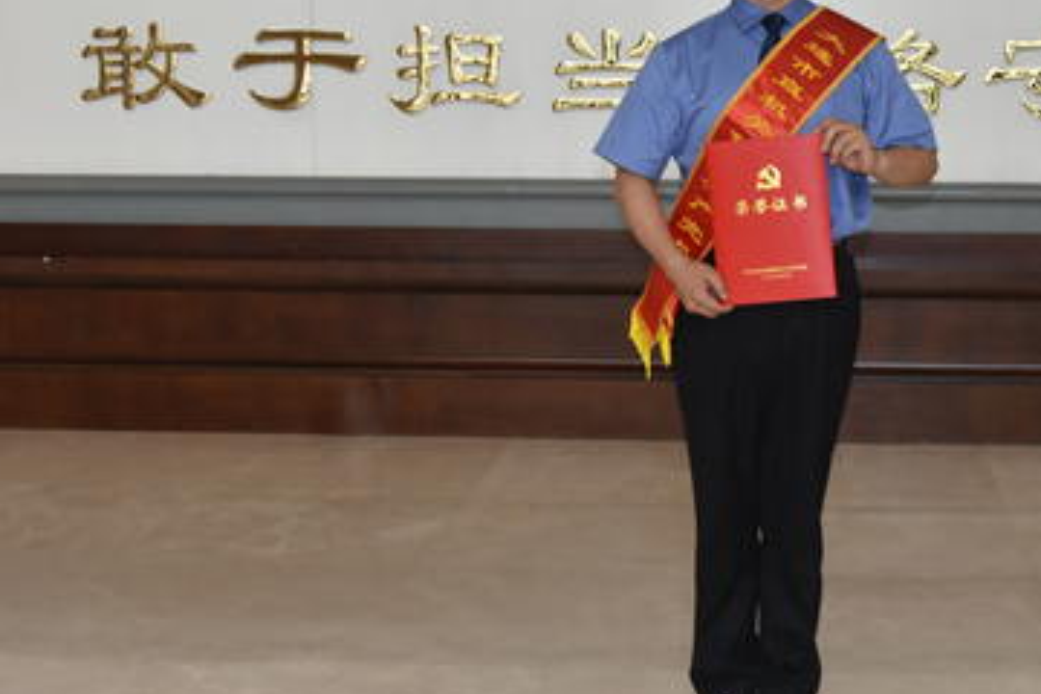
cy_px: 226
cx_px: 772
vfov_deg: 22.5
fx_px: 1735
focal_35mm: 60
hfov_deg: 32.8
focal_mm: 24
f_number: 5
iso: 800
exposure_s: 1/100
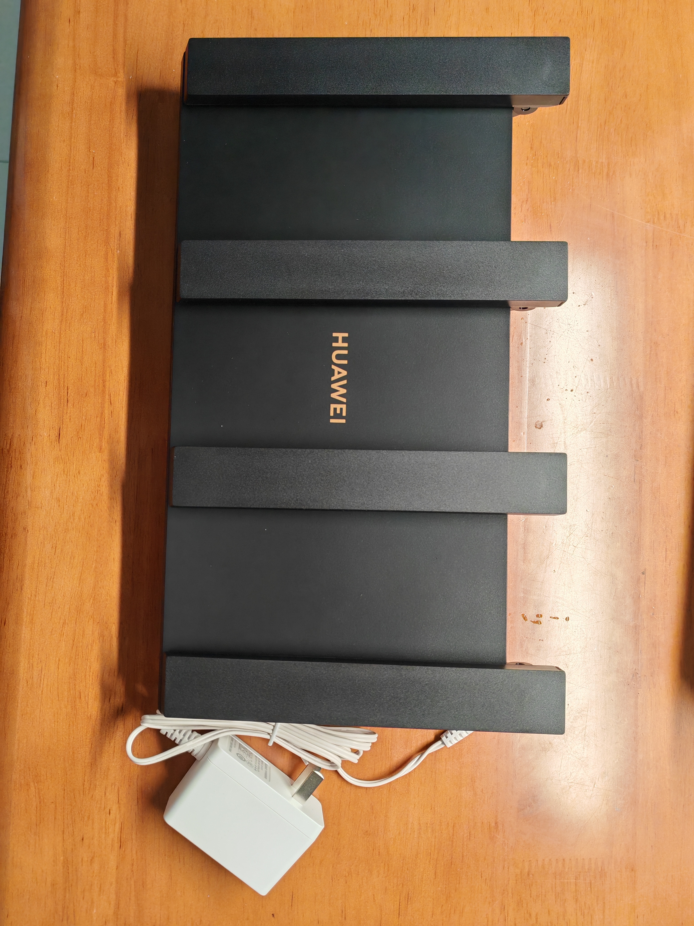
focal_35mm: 27
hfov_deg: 51.4
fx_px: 722
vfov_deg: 65.3
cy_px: 463
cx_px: 347
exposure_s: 1/150
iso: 200
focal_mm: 5.52
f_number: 1.95
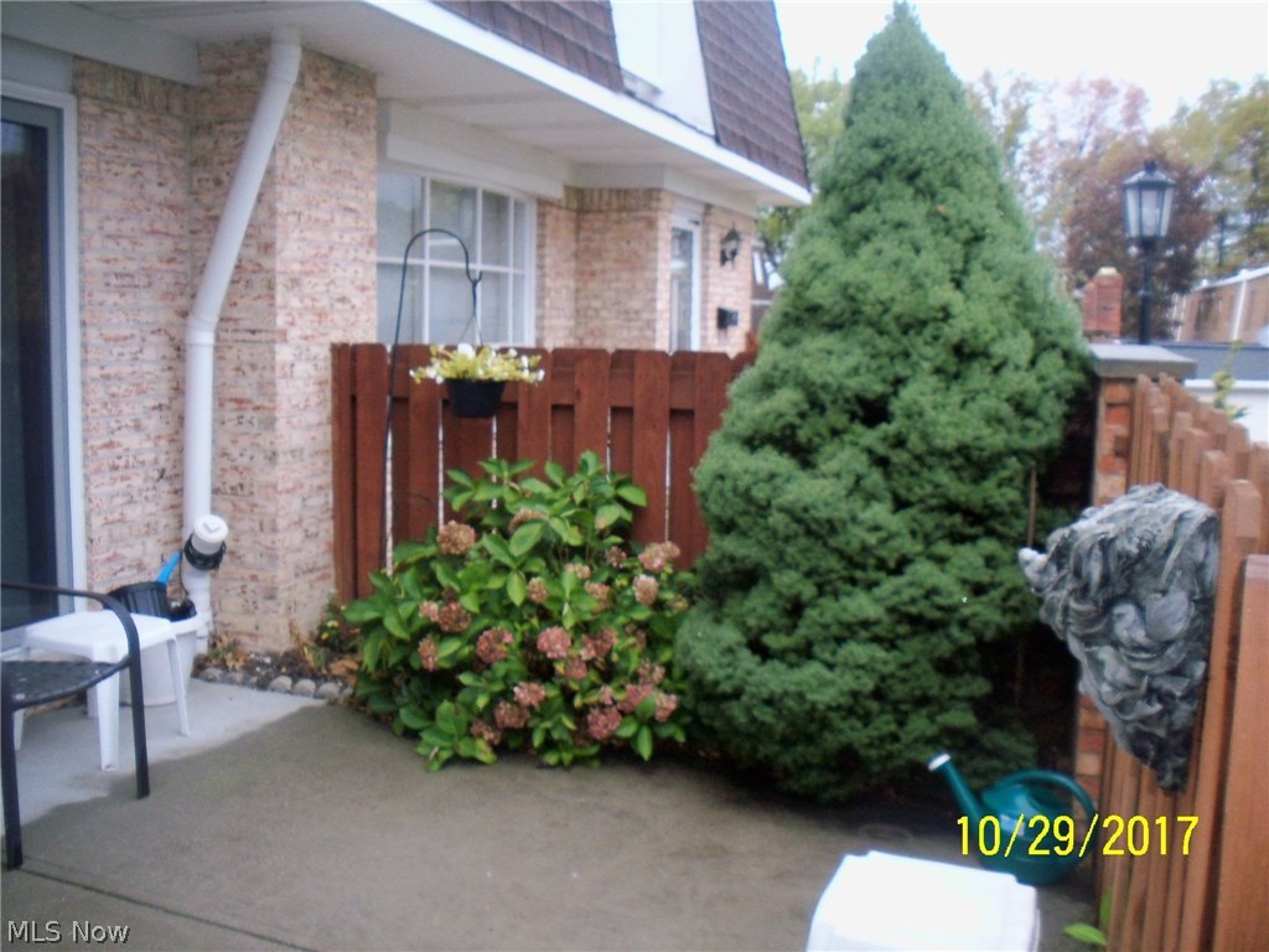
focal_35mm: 38
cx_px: 634
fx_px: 1393
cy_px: 476
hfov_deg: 49.0
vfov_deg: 37.7
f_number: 3.5
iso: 250
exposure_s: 1/60
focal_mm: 6.3
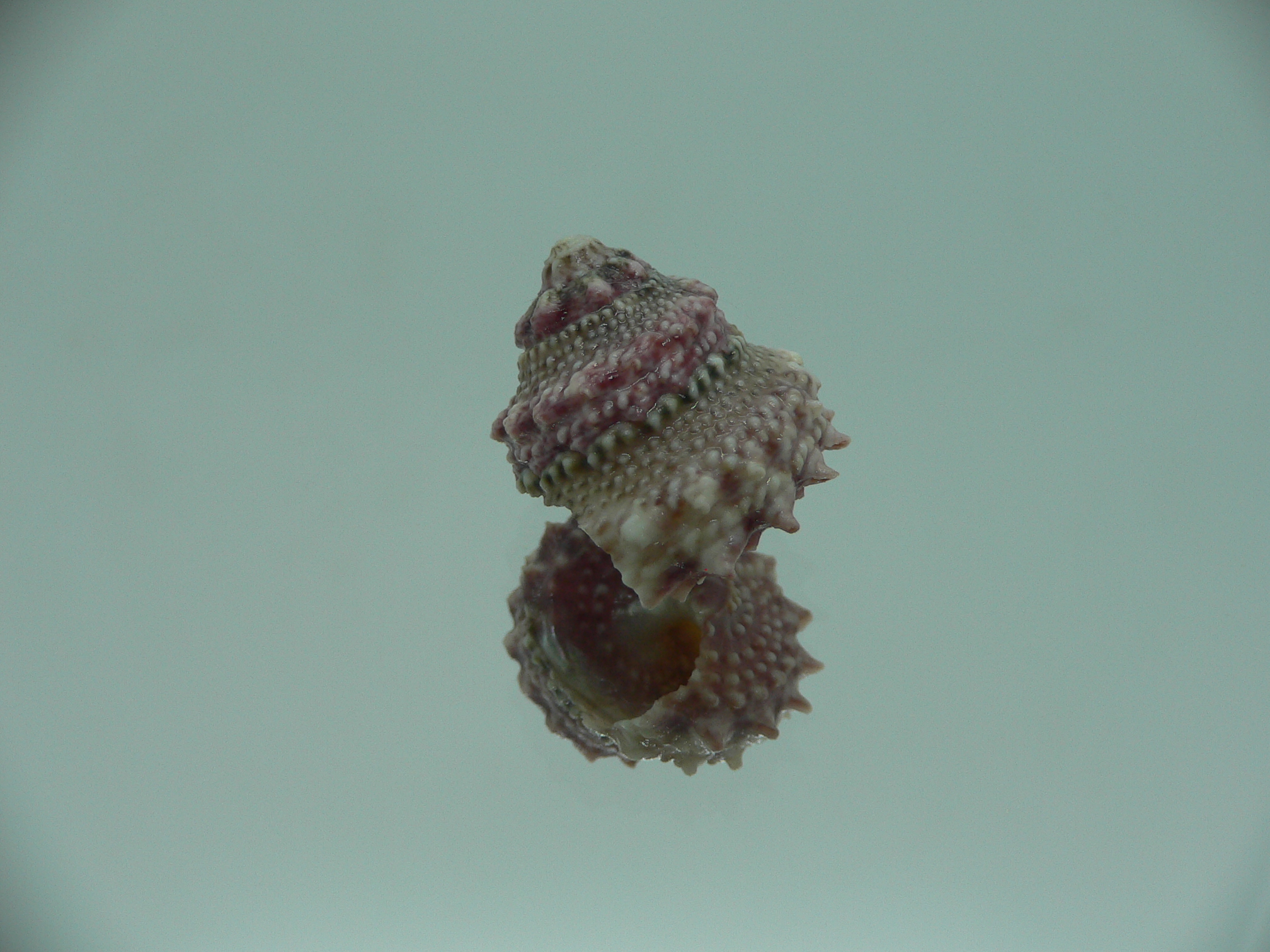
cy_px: 476
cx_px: 635
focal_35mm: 35
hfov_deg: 52.6
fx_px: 1284
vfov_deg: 40.7
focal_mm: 4.6
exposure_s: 1/60
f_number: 2.8
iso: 80
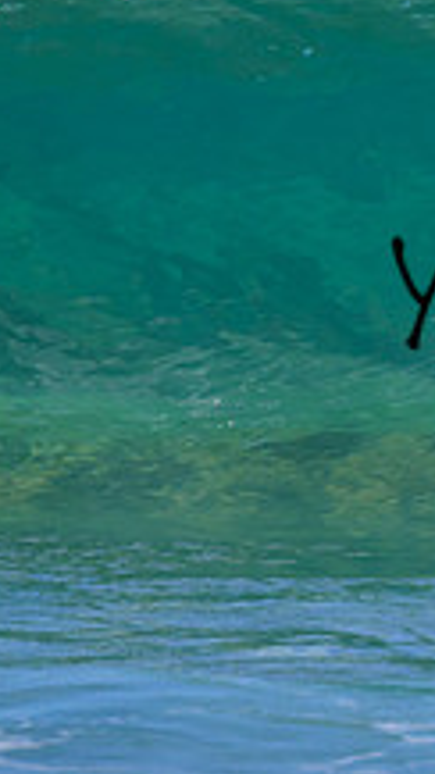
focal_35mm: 2159
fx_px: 44289
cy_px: 121
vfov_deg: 1.0
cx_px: 983
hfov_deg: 0.6
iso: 720
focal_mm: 560
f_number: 8
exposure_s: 1/2000
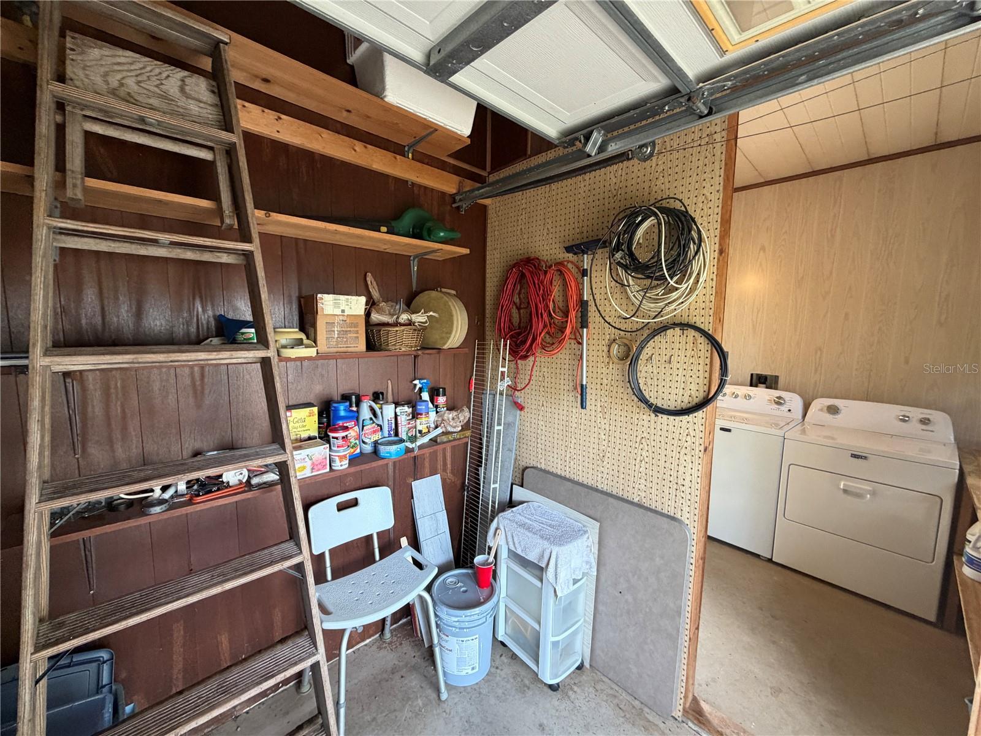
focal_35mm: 14
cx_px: 490
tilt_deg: -6.0
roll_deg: -1.1
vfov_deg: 85.7
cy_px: 368
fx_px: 397
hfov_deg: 102.1
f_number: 2.2
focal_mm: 2.22
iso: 320
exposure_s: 1/78
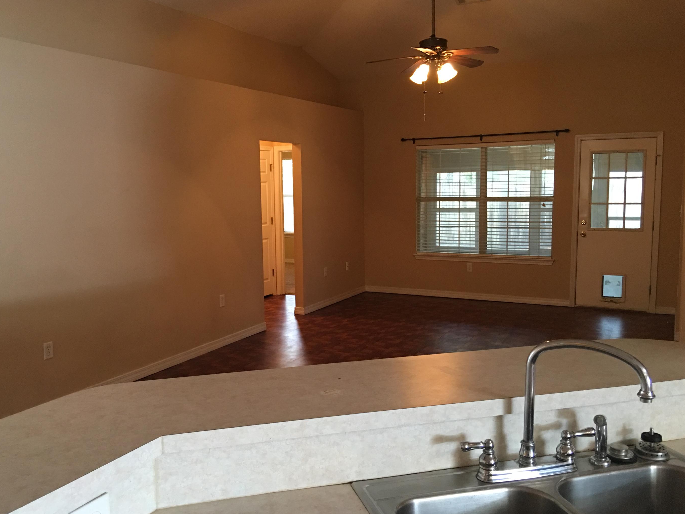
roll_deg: +0.9
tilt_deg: -5.3
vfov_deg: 44.2
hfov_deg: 56.7
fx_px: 633
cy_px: 254
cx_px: 311
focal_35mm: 32
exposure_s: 1/15
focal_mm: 4.15
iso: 80
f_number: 2.2
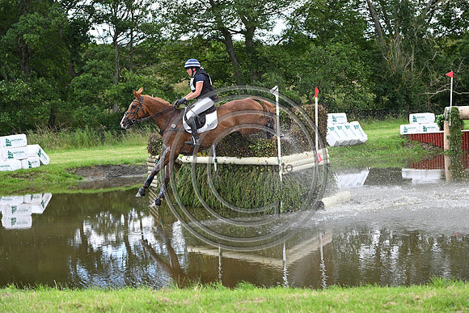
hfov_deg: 28.8
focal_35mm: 70
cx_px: 234
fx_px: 912
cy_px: 156
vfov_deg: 19.5
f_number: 4.5
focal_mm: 70
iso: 900
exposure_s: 1/1250
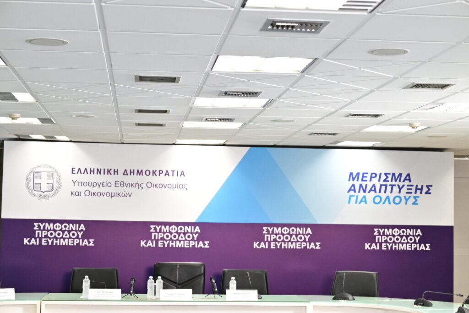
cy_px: 156
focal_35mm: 73
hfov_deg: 27.7
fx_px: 951
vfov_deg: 18.7
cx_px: 234
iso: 6400
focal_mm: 73
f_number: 5
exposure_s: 1/400
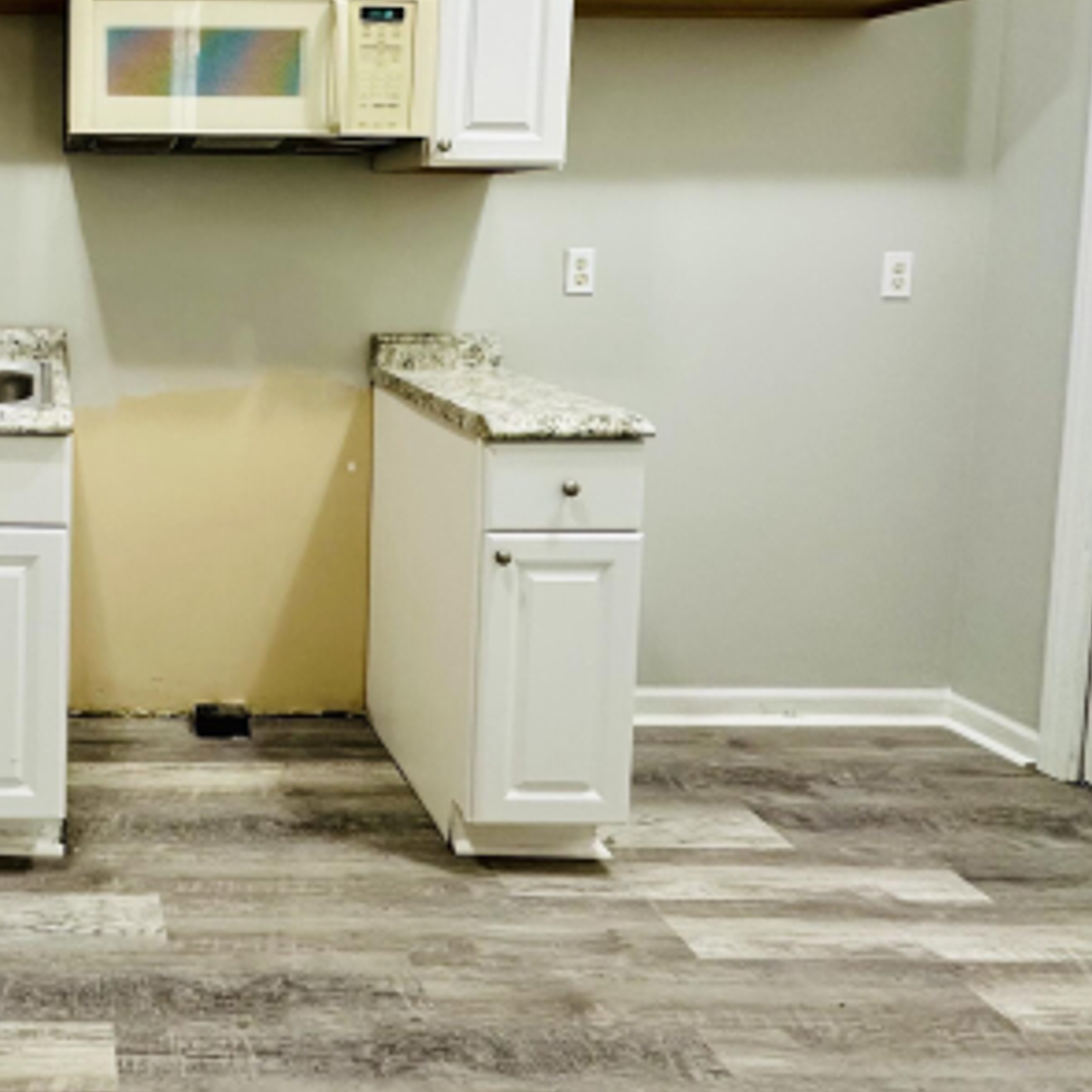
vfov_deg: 55.0
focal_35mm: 28
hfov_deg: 48.7
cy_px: 296
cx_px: 39
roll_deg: -0.3
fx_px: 999
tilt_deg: -4.1
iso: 160
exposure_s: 1/60
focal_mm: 2.22
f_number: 2.2
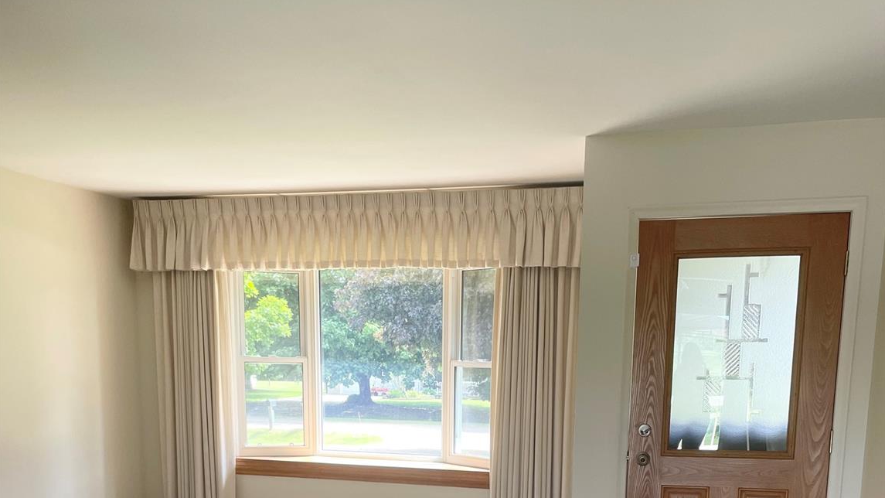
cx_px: 442
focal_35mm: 38
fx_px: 892
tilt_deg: -9.9
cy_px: 512
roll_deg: -0.4
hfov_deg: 52.8
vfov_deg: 29.0
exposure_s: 1/121
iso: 80
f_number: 1.6
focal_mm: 4.2
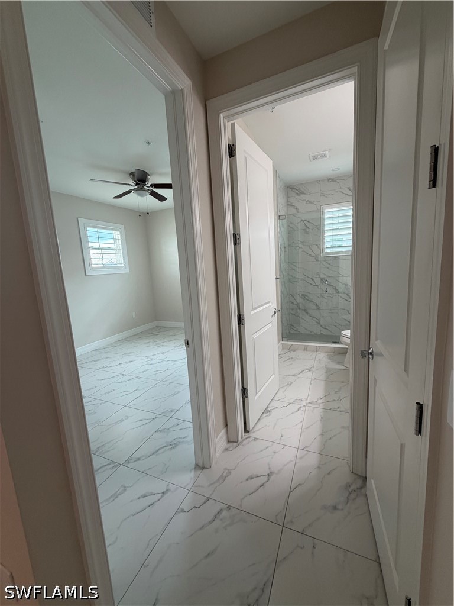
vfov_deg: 102.1
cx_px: 227
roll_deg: +2.8
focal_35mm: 14
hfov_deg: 85.7
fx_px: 245
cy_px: 303
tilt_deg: -9.9
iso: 160
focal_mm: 2.22
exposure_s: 1/120
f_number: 2.2
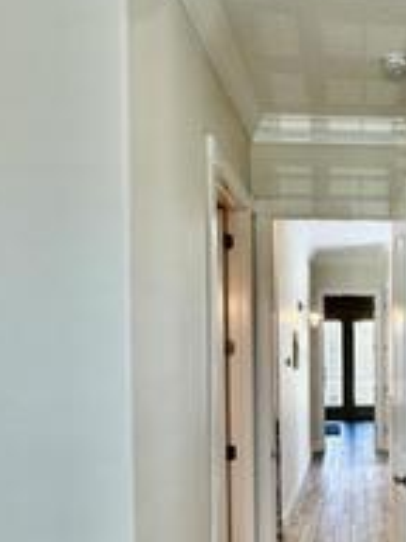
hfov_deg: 36.8
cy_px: 367
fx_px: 547
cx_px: 400
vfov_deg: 51.5
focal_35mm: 35
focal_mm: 2.22
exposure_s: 1/120
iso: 100
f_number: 2.2
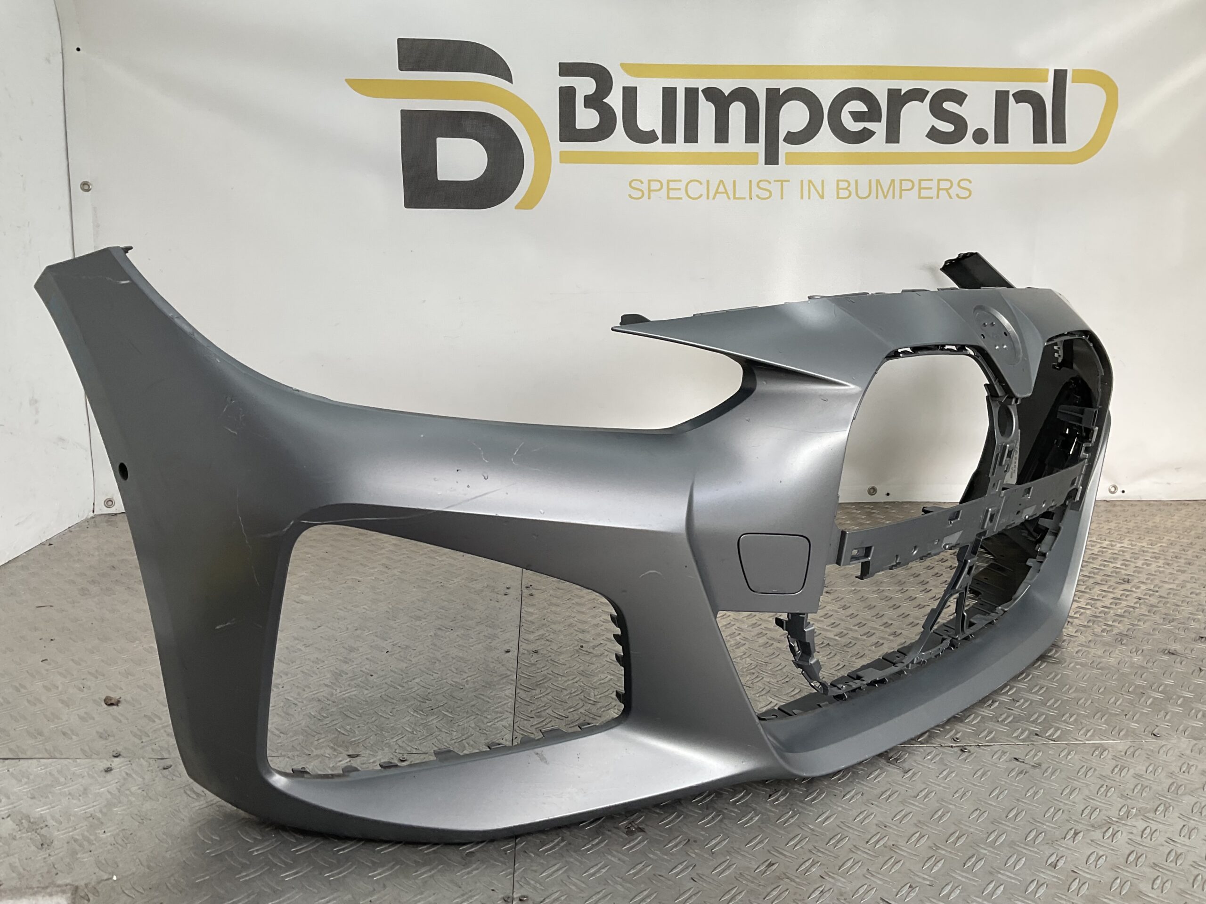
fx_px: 1010
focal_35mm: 29
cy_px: 452
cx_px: 603
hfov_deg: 61.7
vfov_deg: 48.2
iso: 16
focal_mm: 3
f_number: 1.8
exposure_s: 1/310
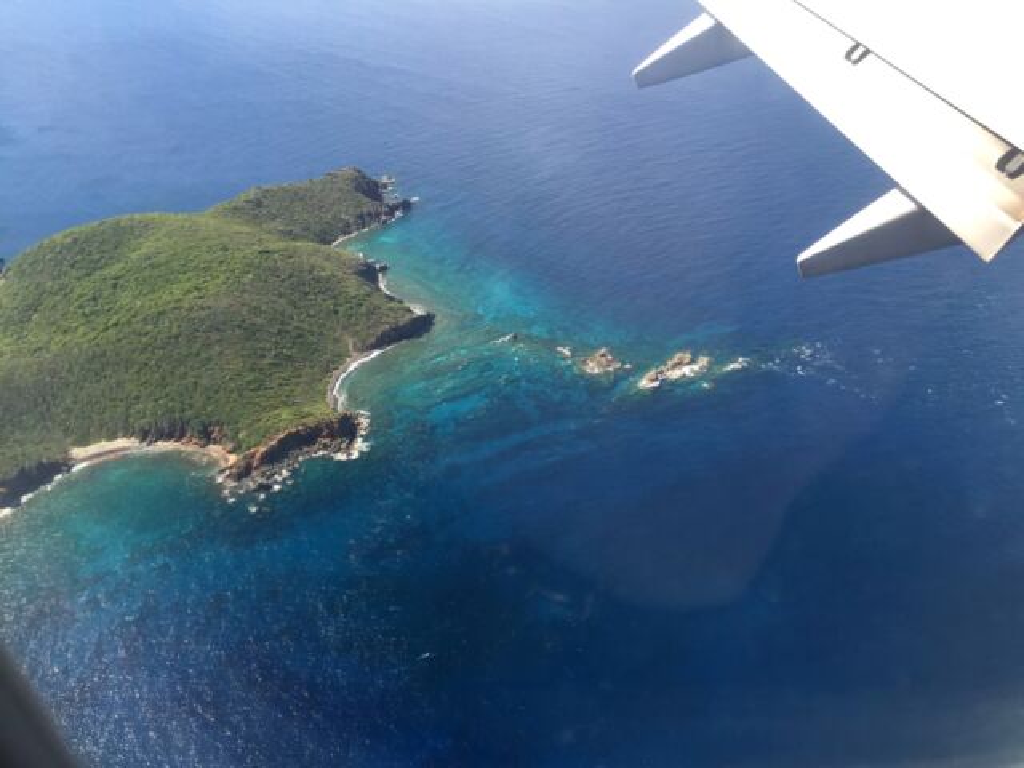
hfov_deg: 61.7
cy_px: 384
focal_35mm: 29
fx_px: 858
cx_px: 512
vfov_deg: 48.2
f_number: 2.2
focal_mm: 4.15
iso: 32
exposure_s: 1/476
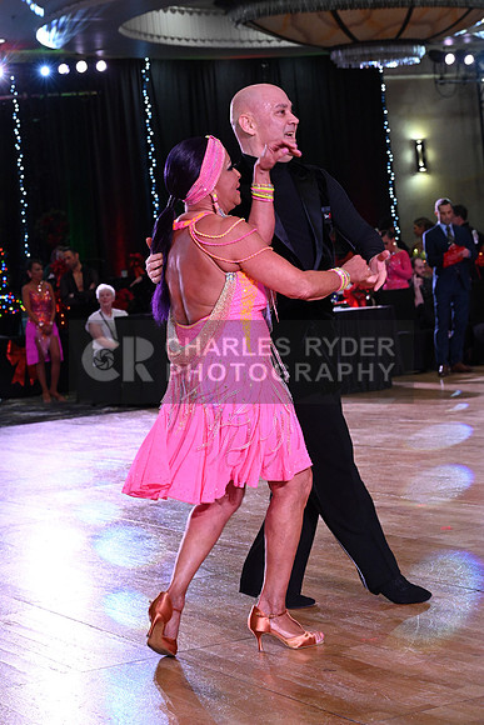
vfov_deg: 26.0
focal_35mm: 78
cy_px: 362
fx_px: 1572
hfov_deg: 17.5
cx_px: 242
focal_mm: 78
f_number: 7.1
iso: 5000
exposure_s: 1/320
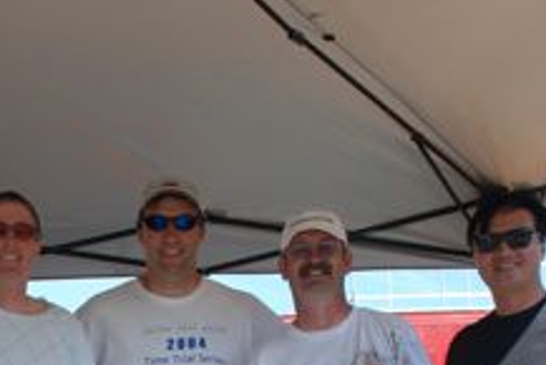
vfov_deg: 12.6
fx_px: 1609
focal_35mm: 106
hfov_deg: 18.9
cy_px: 458
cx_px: 30
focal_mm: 24
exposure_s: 1/160
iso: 100
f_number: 6.3
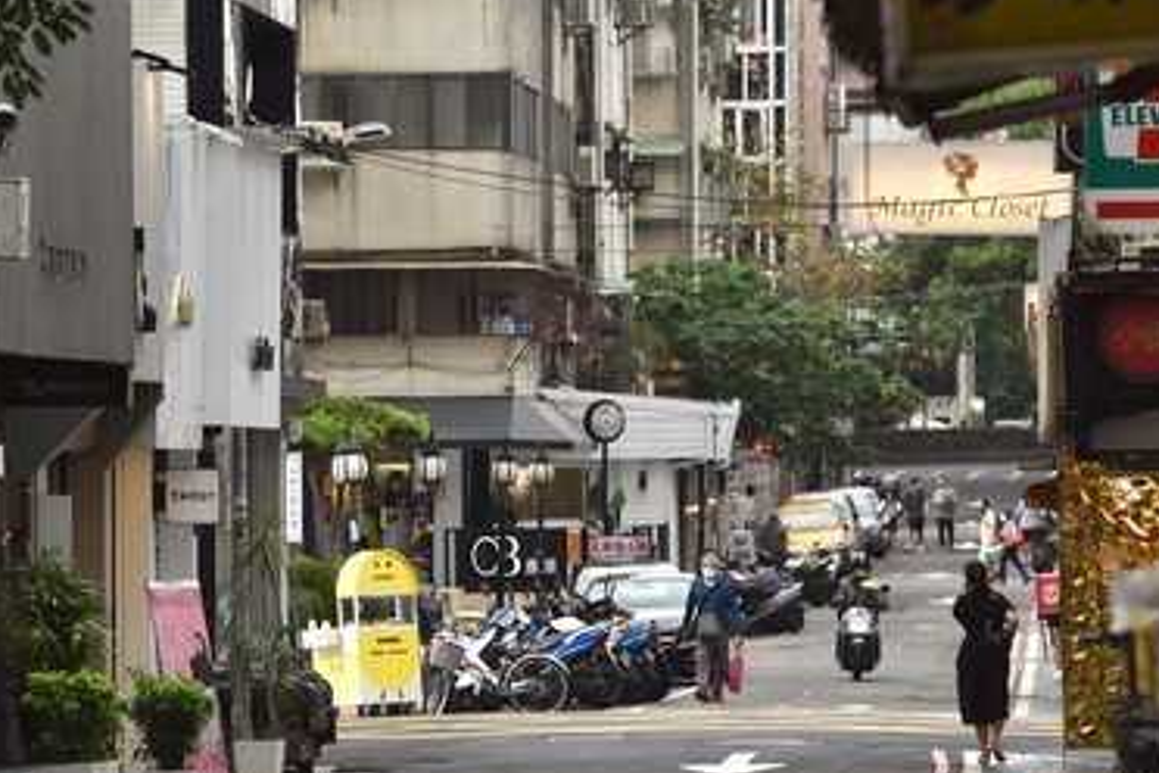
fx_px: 9593
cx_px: 467
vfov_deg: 4.6
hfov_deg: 6.9
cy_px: 346
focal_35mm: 298
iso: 200
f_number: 5.6
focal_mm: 185
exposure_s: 1/160
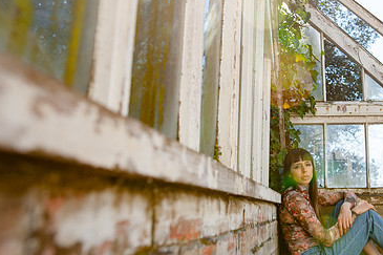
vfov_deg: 34.1
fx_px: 415
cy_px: 109
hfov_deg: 47.4
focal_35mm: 39
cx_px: 296
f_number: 3.5
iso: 320
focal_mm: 24
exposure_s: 1/1250
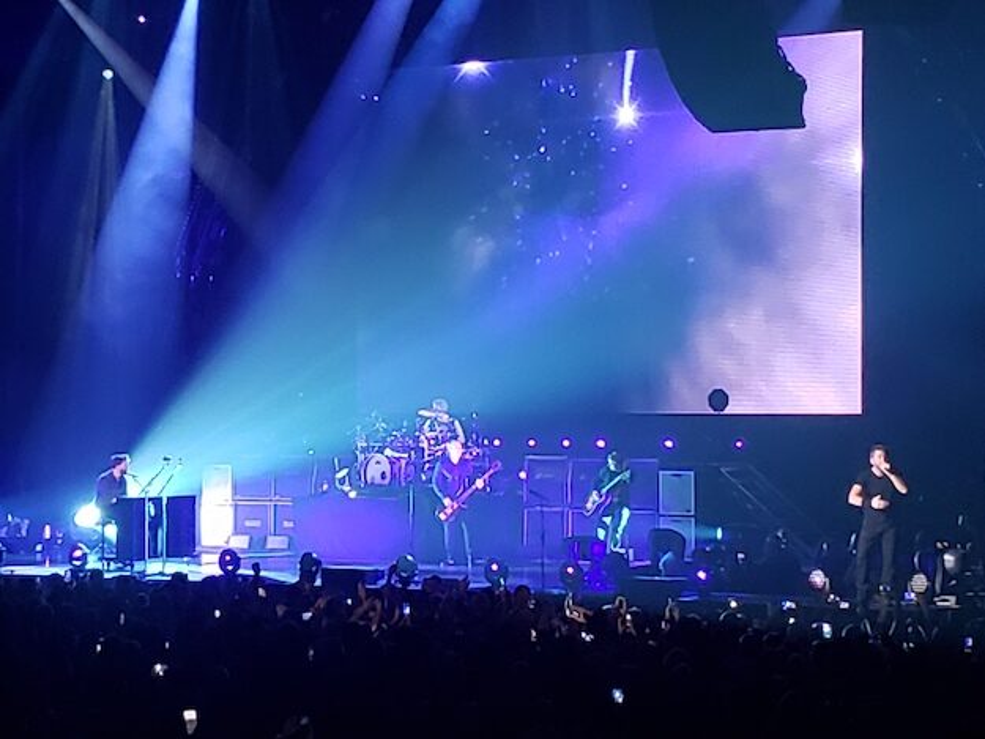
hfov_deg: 67.3
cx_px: 492
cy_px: 370
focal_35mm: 26
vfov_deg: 53.1
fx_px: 740
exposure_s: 1/50
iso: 250
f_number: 1.5
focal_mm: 4.3
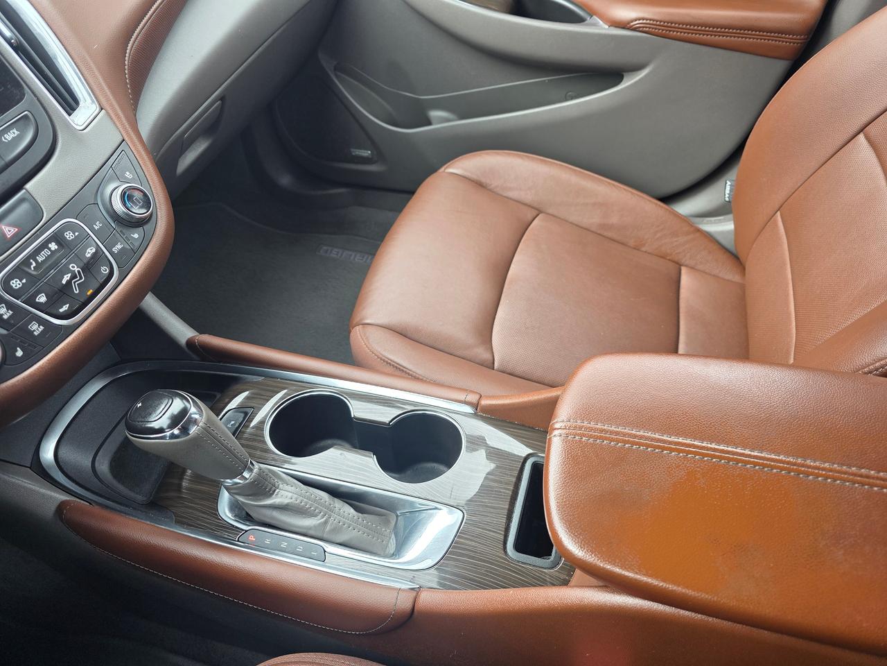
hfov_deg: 73.9
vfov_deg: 58.9
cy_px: 333
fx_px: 589
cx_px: 444
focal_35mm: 23
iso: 64
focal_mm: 6.3
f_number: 1.7
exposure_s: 1/180
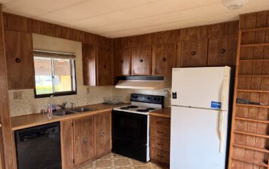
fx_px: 191
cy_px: 99
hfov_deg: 70.4
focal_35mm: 26
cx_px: 135
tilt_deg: -7.4
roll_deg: -0.9
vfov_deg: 47.5
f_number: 1.78
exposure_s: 1/60
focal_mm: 6.76
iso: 320
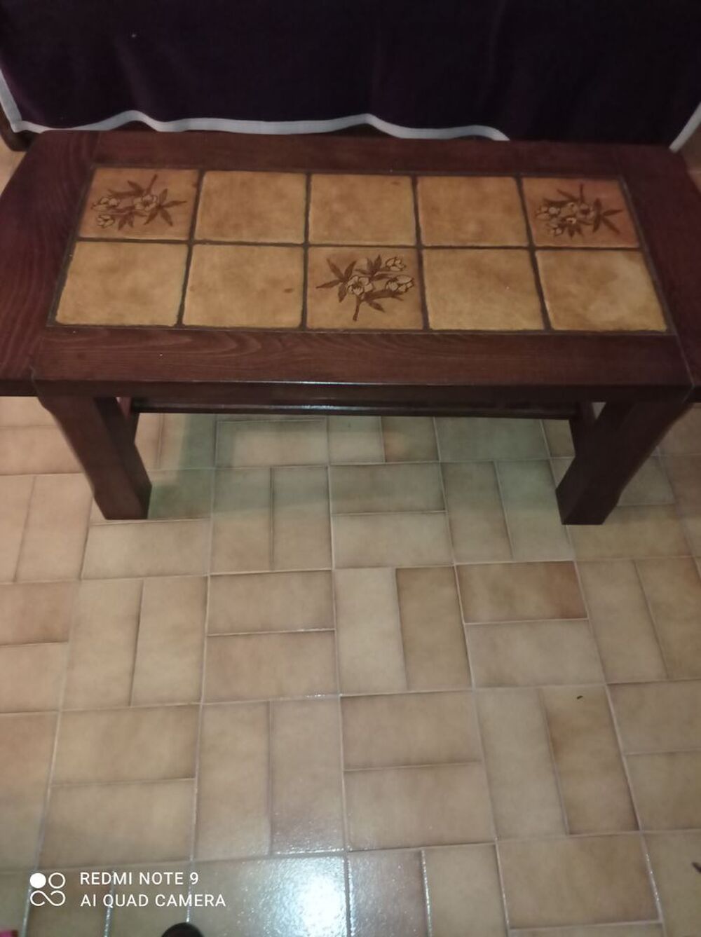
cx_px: 350
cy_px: 468
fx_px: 757
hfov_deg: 49.7
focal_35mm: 28
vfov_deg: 63.5
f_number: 1.79
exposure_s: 1/14.3
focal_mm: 4.74
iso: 866
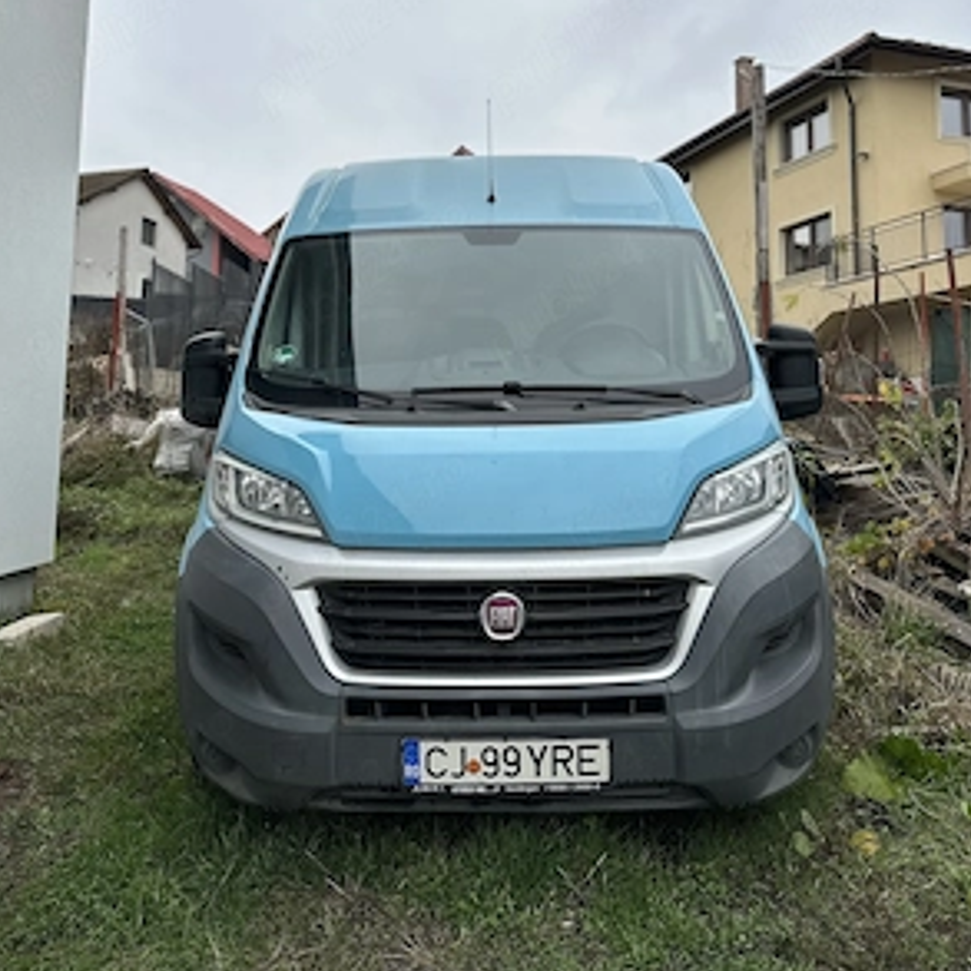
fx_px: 920
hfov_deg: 55.6
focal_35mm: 29
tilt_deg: +6.4
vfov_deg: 54.6
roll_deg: -1.7
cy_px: 335
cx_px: 477
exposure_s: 1/2525
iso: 80
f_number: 1.78
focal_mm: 6.86
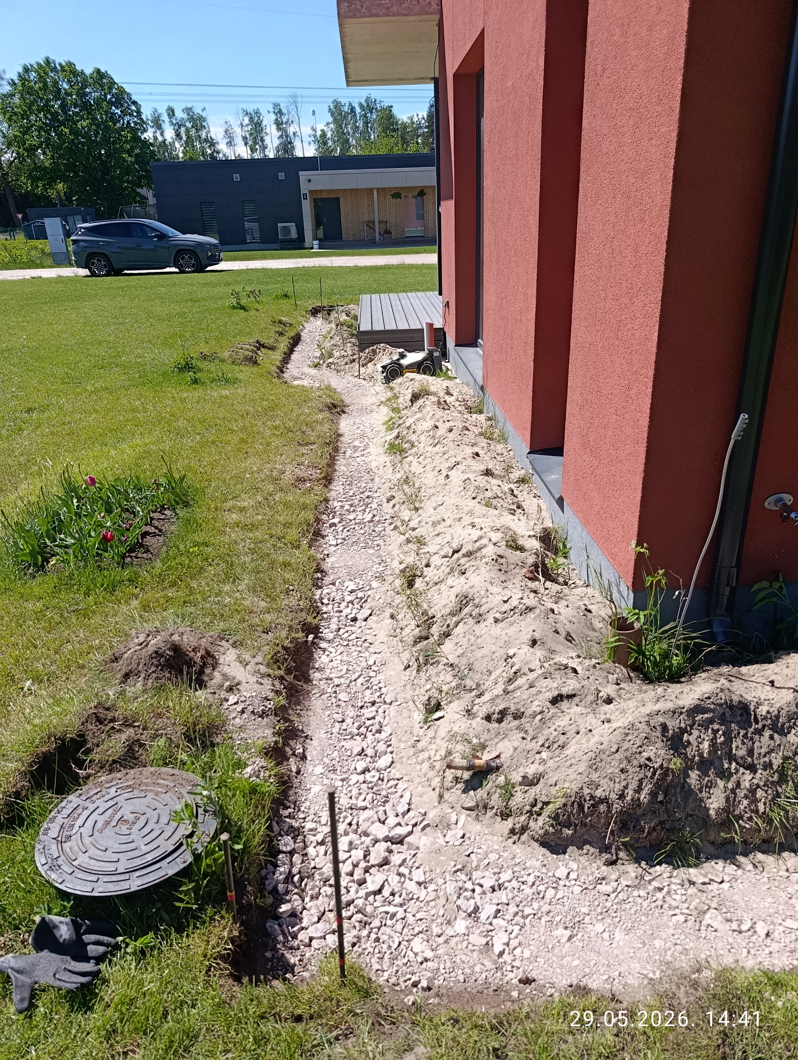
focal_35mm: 23
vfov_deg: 73.8
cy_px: 530
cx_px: 399
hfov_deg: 59.0
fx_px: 705
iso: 50
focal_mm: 6.11
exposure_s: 1/478
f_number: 1.65
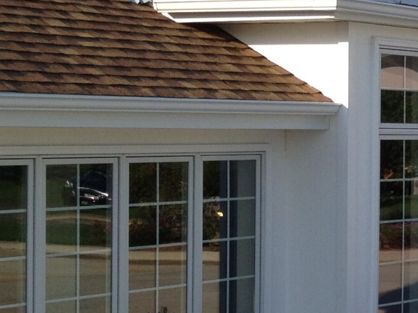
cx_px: 713
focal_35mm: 135
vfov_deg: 11.0
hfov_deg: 13.4
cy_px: 145
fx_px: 1630
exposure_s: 1/1004
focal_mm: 4.28
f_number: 2.4
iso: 64
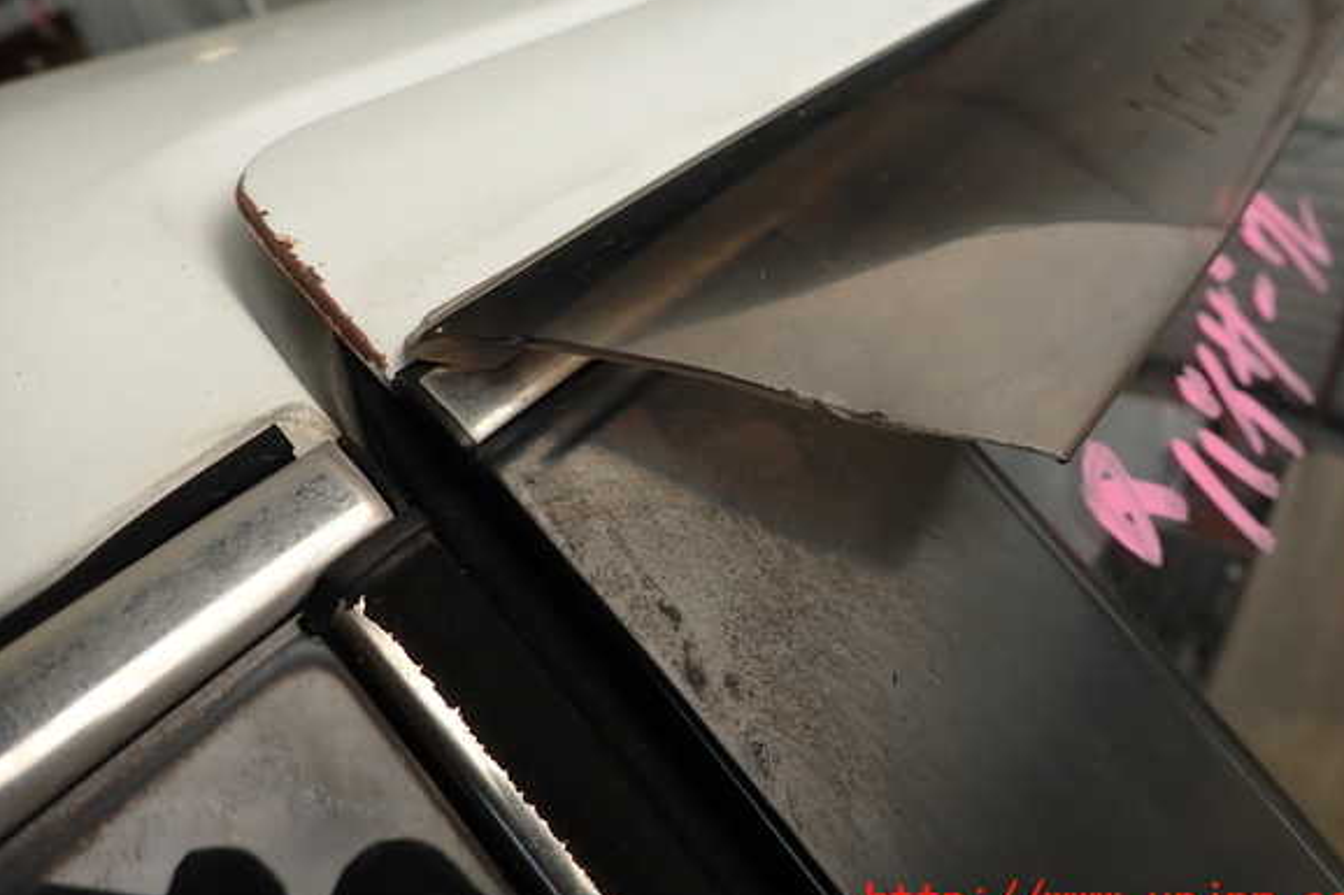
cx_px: 693
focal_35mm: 27
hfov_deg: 67.4
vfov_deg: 47.9
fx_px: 1008
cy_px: 411
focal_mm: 4.5
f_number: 2.8
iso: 100
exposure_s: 1/125
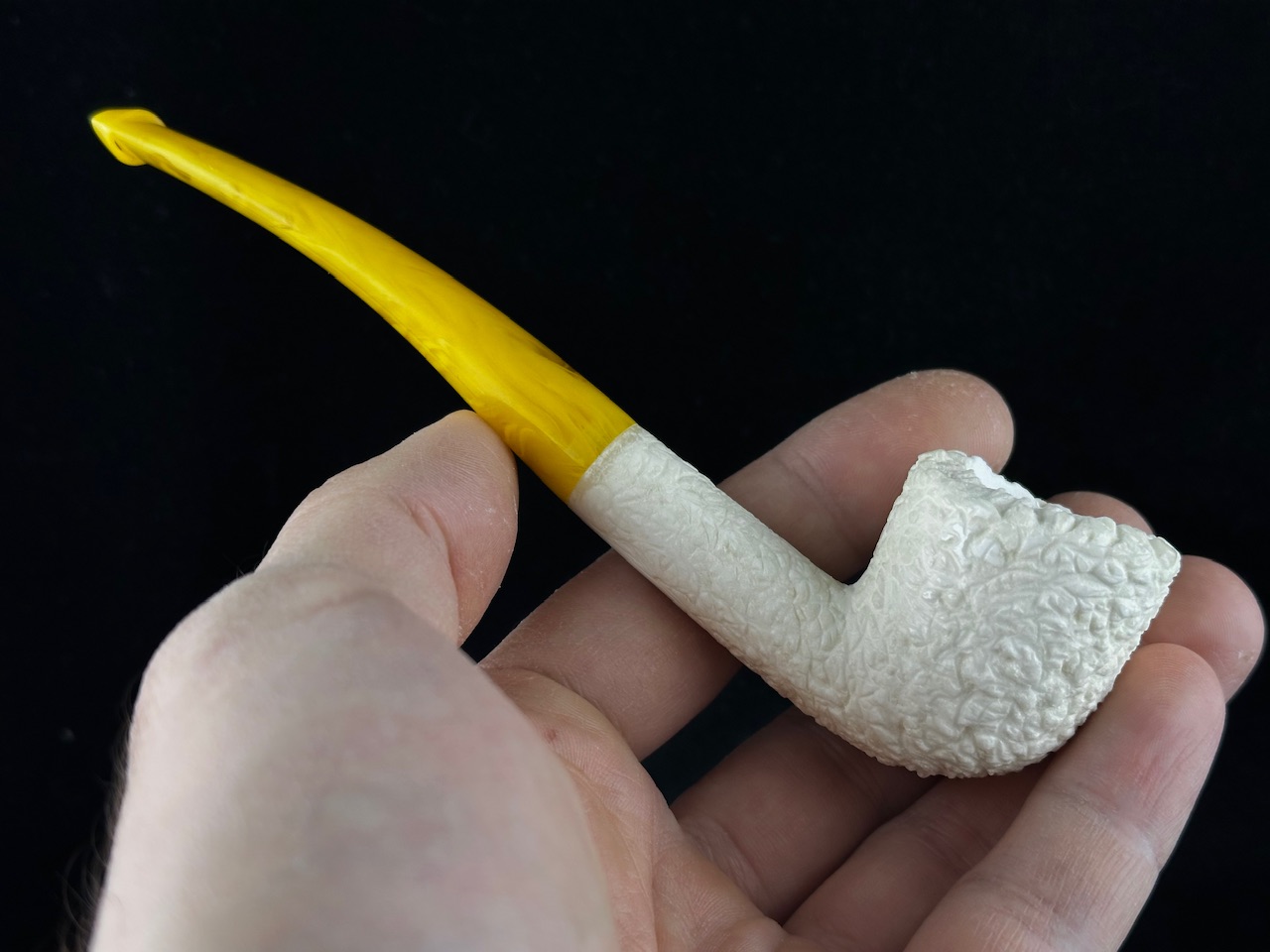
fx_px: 1761
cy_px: 476
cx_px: 635
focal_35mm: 48
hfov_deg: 39.7
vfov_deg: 30.3
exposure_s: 1/694
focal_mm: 6.86
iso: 64
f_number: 1.78
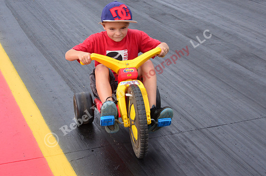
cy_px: 88
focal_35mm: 82
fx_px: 608
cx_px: 133
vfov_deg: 16.5
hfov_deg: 24.7
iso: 1000
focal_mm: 55
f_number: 10
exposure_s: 1/400
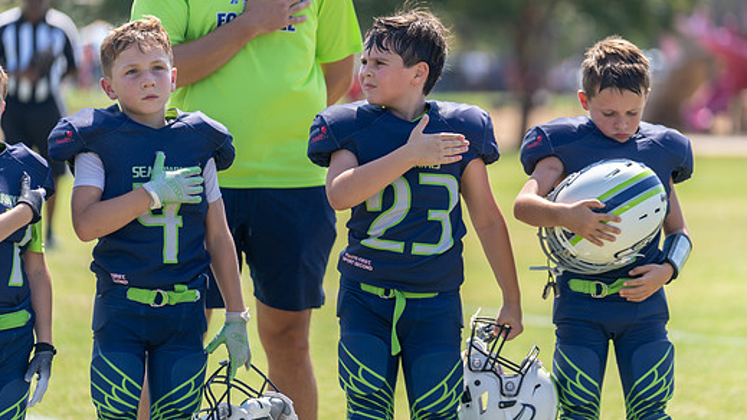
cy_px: 172
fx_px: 4120
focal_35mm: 208
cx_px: 399
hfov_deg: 10.4
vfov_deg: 5.8
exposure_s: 1/800
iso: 100
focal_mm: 165
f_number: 2.8
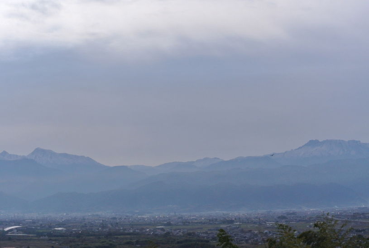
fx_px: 832
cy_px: 124
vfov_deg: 16.9
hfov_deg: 25.0
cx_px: 184
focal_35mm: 81
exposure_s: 1/500
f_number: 3.8
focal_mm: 30
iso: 500
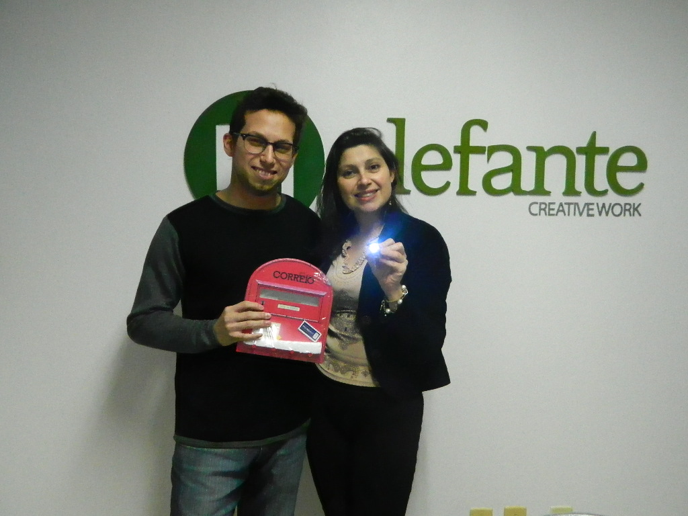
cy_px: 258
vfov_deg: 49.7
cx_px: 344
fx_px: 557
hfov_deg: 63.4
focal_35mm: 28
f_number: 3.2
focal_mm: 5.1
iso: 1600
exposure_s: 1/100
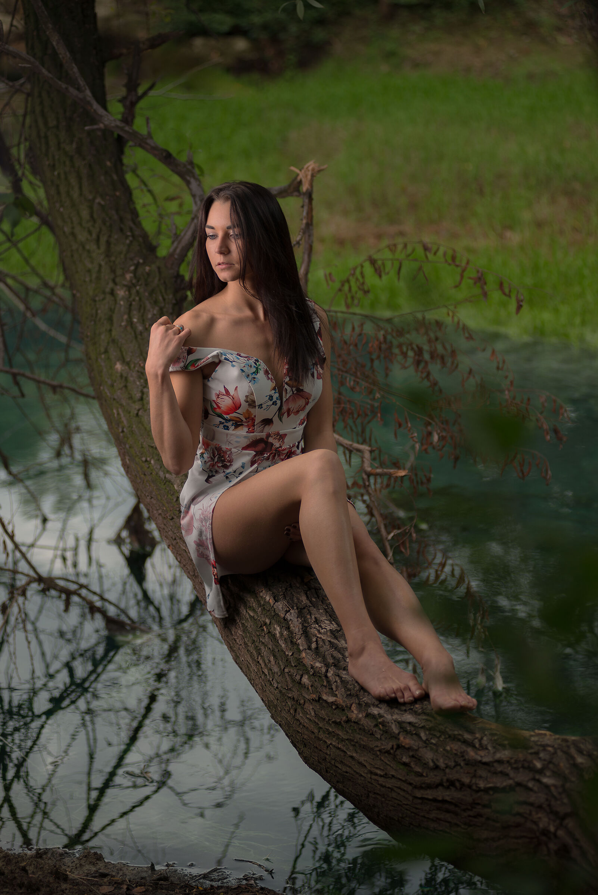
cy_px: 448
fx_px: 2141
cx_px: 299
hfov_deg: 15.9
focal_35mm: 86
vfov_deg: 23.6
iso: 100
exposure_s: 1/500
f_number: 2.8
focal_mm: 86
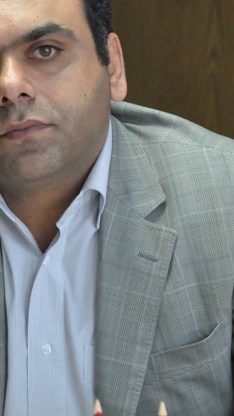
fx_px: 3231
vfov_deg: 7.4
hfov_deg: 4.1
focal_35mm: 293
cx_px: 63
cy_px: 170
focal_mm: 90
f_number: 6.3
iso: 3200
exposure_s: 1/60
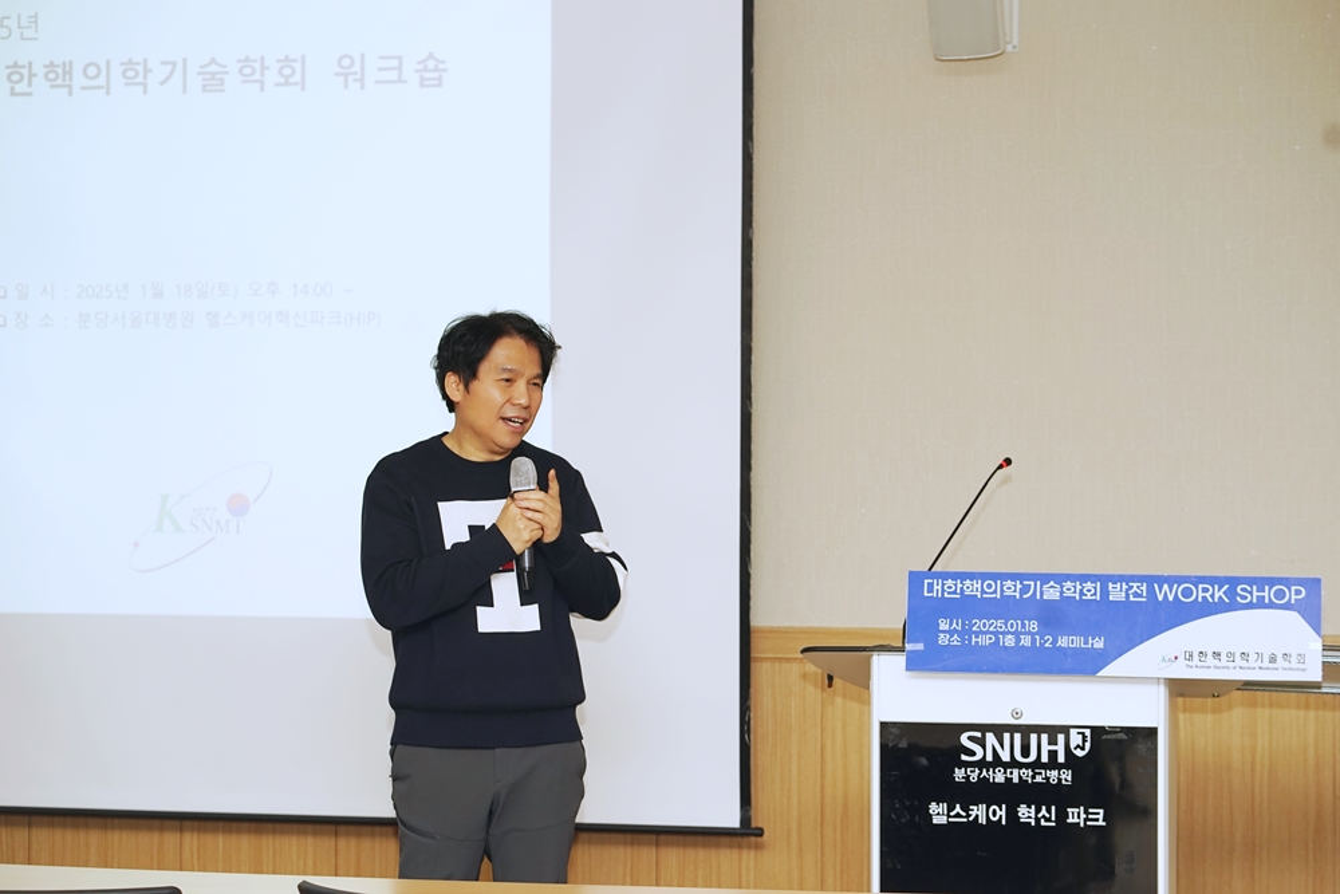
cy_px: 447
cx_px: 670
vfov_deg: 16.1
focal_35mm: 85
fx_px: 3164
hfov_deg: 23.9
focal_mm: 85
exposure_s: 1/60
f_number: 5
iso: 400
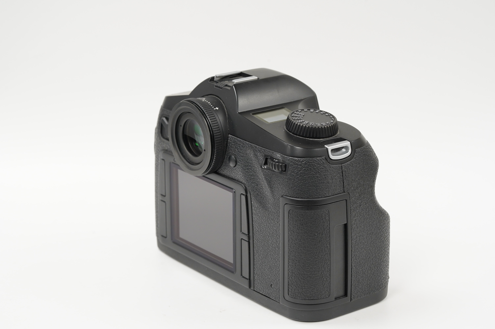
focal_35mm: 90
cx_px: 248
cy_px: 164
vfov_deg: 15.2
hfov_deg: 22.6
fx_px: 1236
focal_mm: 90
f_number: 11
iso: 1000
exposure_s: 1/10
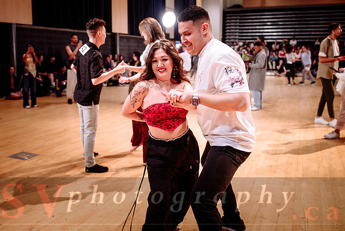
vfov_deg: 40.3
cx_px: 145
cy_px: 98
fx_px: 313
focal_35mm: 33
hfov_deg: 57.5
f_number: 2
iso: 1600
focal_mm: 28
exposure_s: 1/200
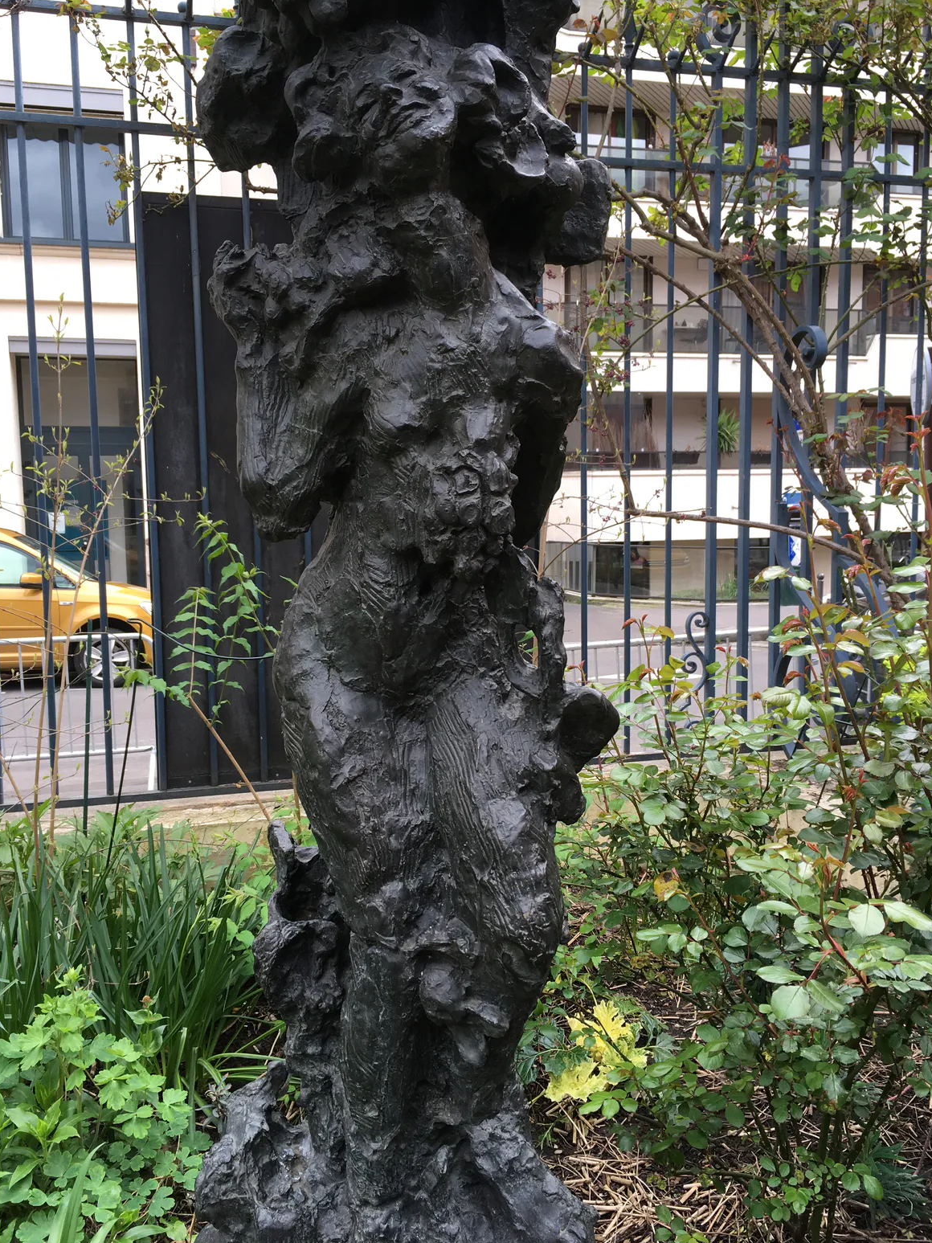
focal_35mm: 30
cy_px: 603
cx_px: 465
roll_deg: +0.8
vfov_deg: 60.0
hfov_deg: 46.8
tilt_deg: -6.9
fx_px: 1077
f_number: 2.2
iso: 25
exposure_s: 1/114
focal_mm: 4.15
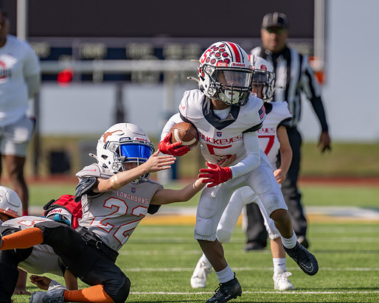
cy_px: 136
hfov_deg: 4.9
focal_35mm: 394
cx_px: 227
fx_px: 4419
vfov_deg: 3.9
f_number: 4
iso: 160
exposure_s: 1/2500
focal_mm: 280
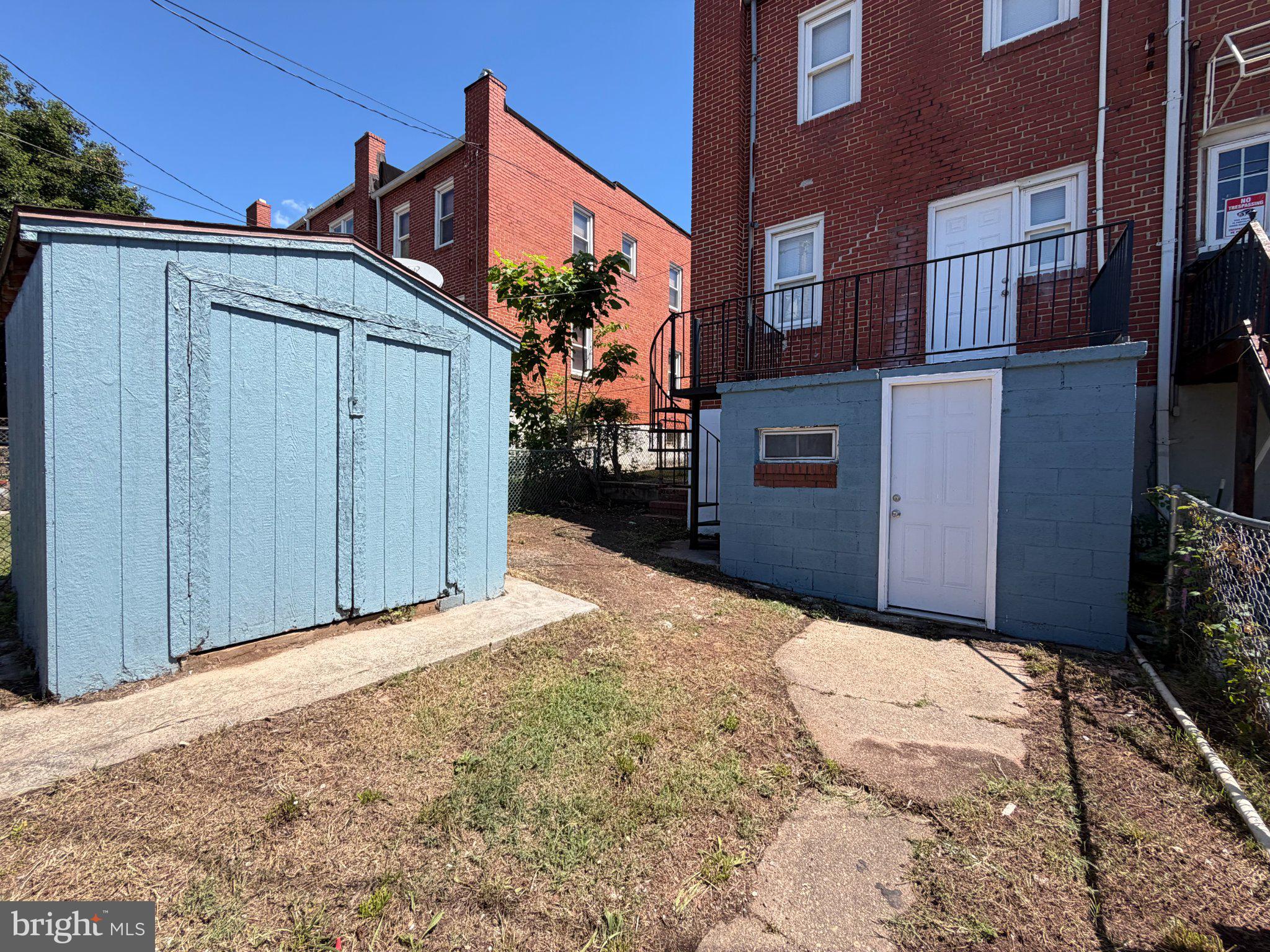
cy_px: 476
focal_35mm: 14
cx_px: 635
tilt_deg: -0.7
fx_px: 514
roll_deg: -0.5
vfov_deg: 85.7
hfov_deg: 102.1
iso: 40
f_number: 2.2
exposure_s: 1/770
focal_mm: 2.22
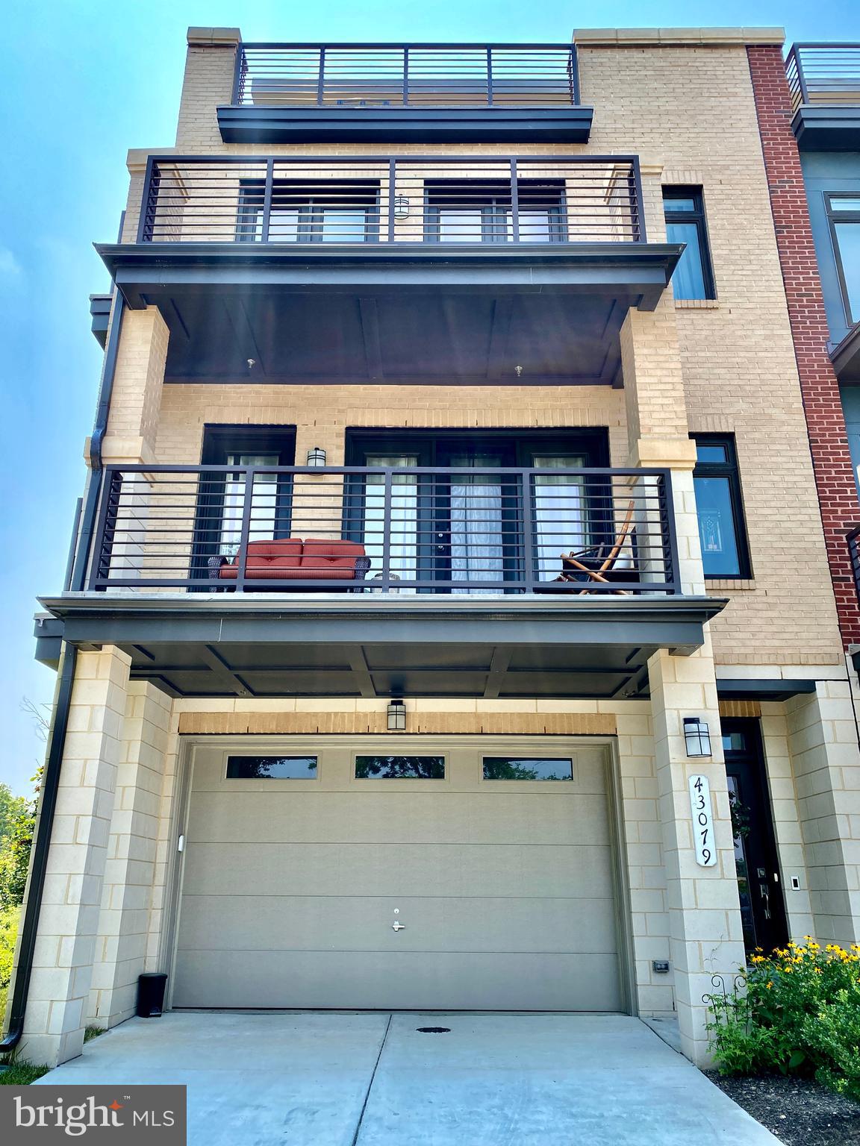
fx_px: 861
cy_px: 573
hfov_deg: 53.1
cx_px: 430
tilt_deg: +20.4
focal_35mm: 26
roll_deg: -0.1
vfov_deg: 67.3
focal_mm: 4.25
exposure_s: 1/871
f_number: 1.8
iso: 32
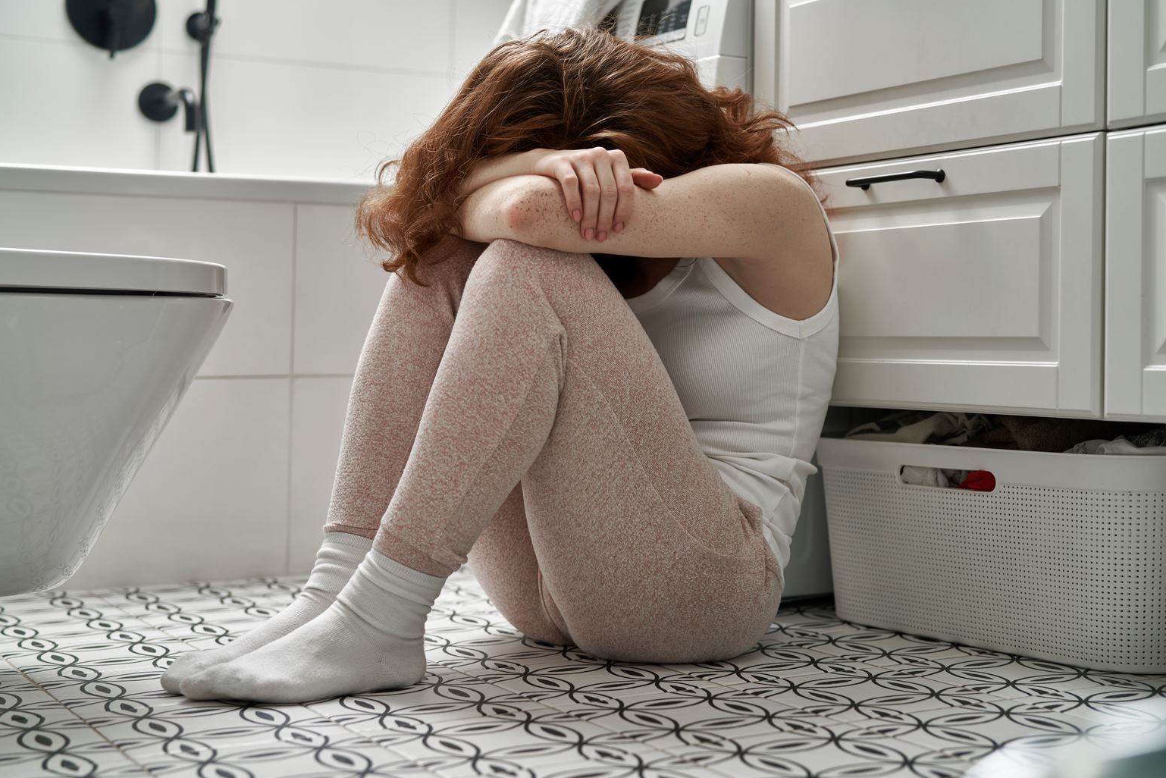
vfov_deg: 26.0
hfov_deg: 38.2
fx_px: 1684
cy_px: 389
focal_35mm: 52
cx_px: 592
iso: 250
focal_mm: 50
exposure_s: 1/100
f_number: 2.2
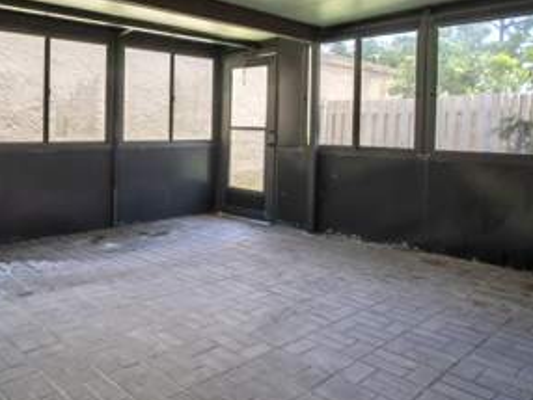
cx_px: 162
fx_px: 447
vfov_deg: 47.4
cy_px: 130
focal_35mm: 29
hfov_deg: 59.6
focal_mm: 18
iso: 800
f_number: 10
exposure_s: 1/500
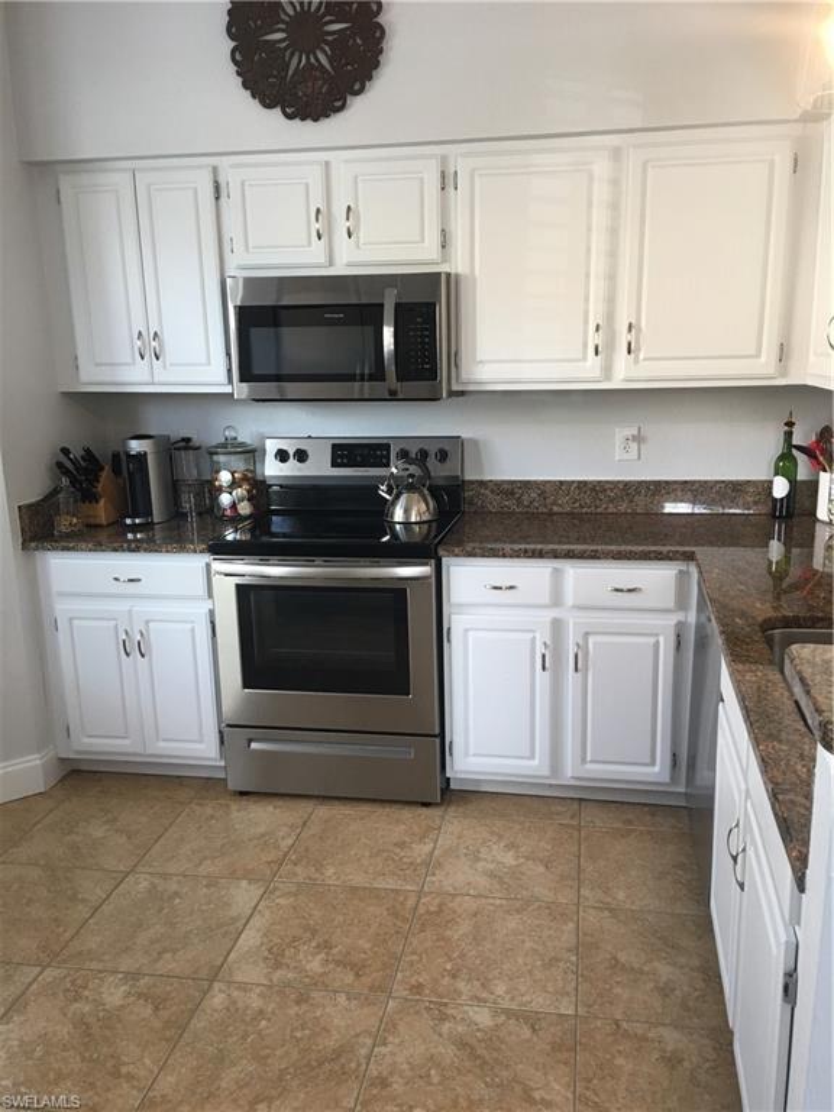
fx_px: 932
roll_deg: +1.3
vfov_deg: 61.7
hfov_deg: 48.2
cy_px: 556
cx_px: 417
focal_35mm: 29
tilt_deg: -12.4
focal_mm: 4.15
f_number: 2.2
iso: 40
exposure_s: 1/30
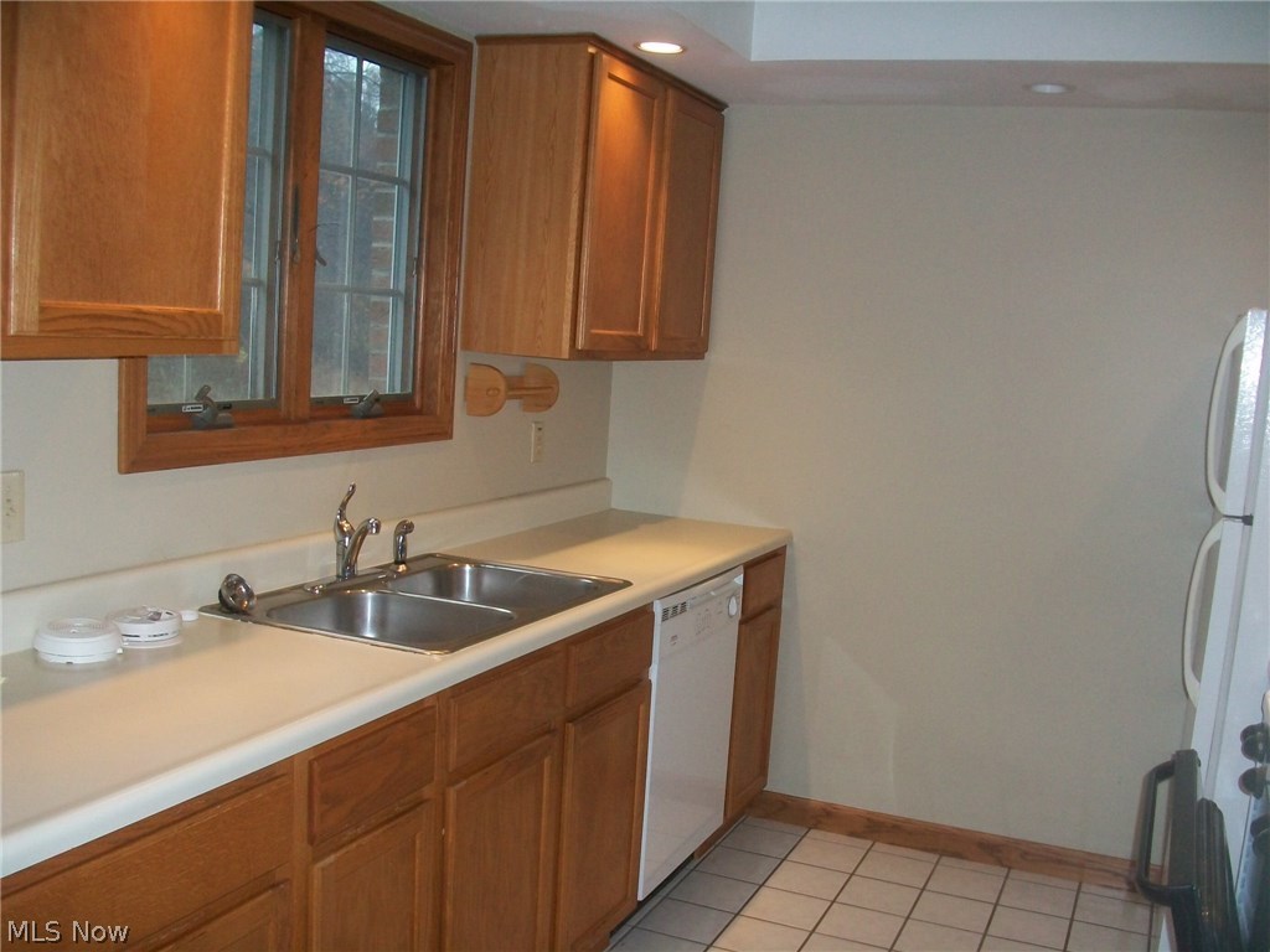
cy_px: 476
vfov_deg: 41.8
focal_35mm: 34
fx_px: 1247
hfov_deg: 54.0
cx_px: 635
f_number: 2.8
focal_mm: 5.7
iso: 120
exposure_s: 1/60
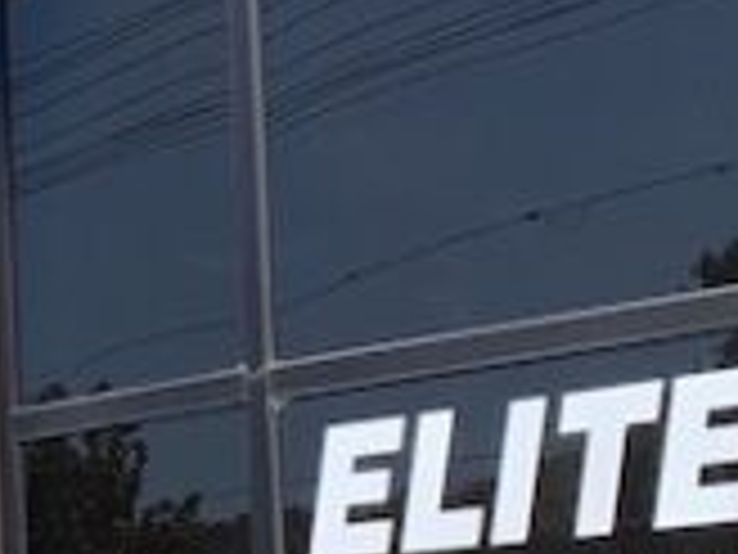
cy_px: 694
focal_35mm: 162
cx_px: -536
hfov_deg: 11.4
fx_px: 3454
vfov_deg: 9.0
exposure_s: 1/1916
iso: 25
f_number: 1.8
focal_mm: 4.25
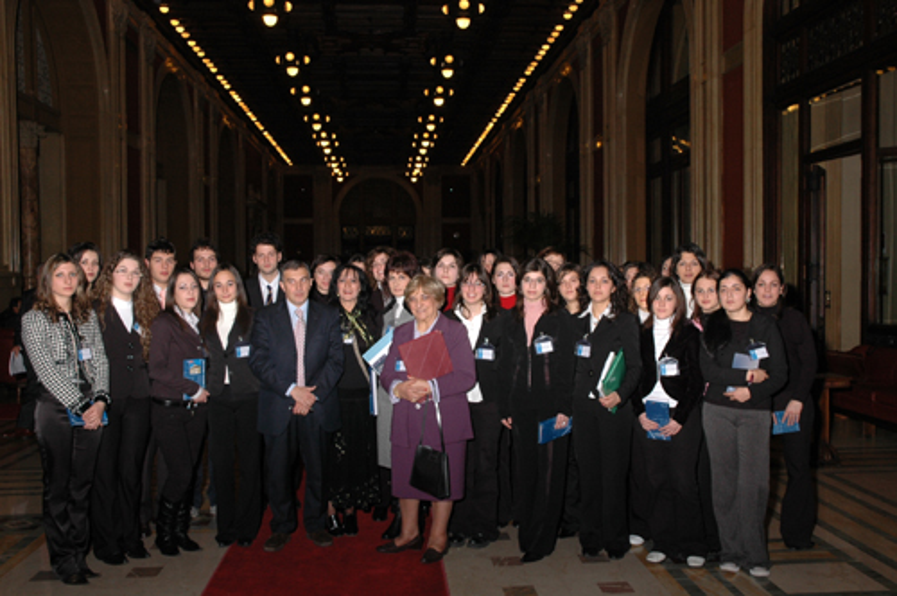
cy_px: 298
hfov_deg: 53.2
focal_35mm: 36
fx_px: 896
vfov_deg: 36.8
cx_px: 448
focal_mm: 24
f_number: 8
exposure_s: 1/60
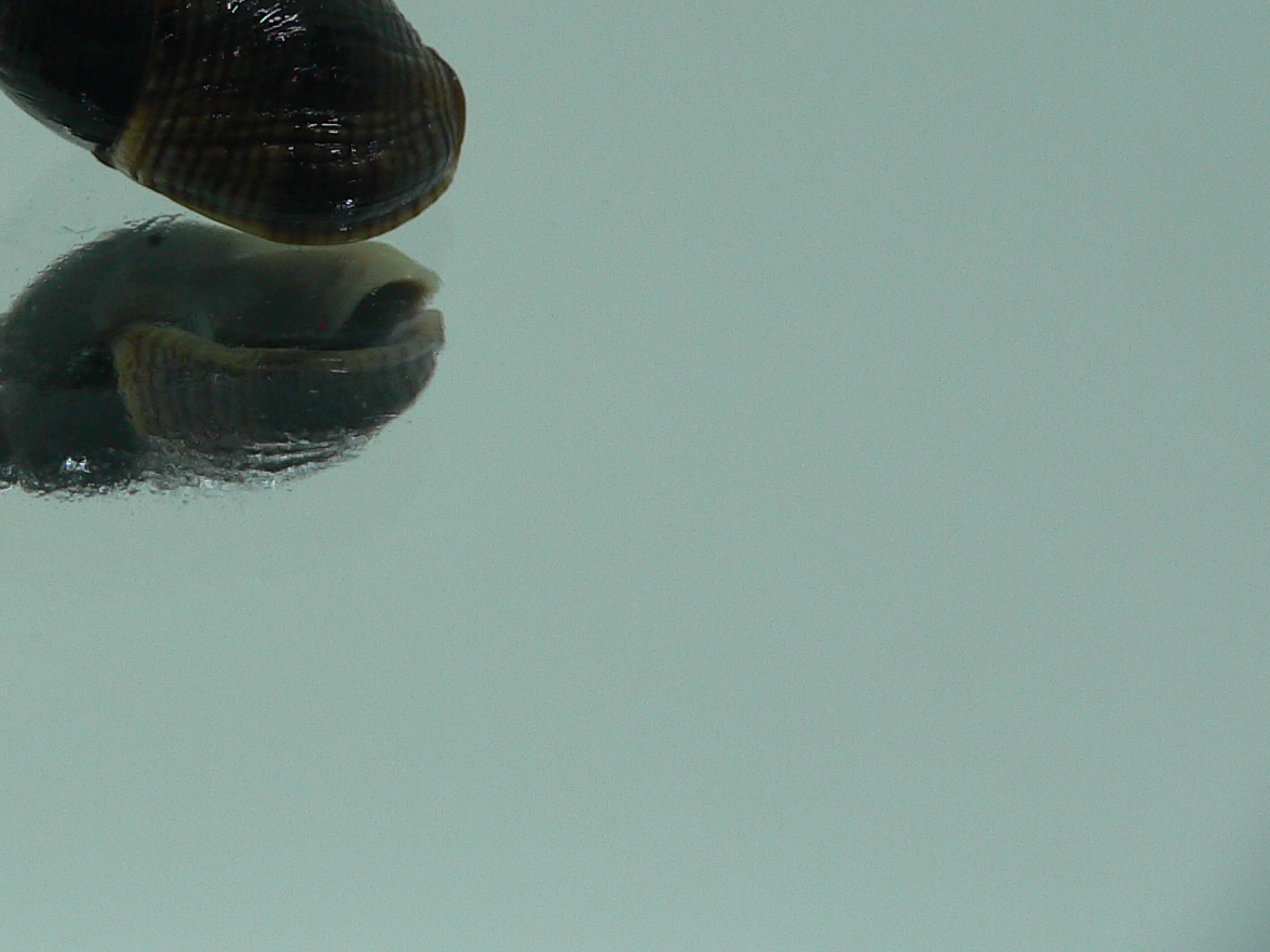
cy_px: 165
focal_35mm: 60
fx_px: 2201
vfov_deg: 24.0
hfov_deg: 31.1
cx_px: 200
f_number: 2.8
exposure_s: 1/60
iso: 80
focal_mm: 4.6
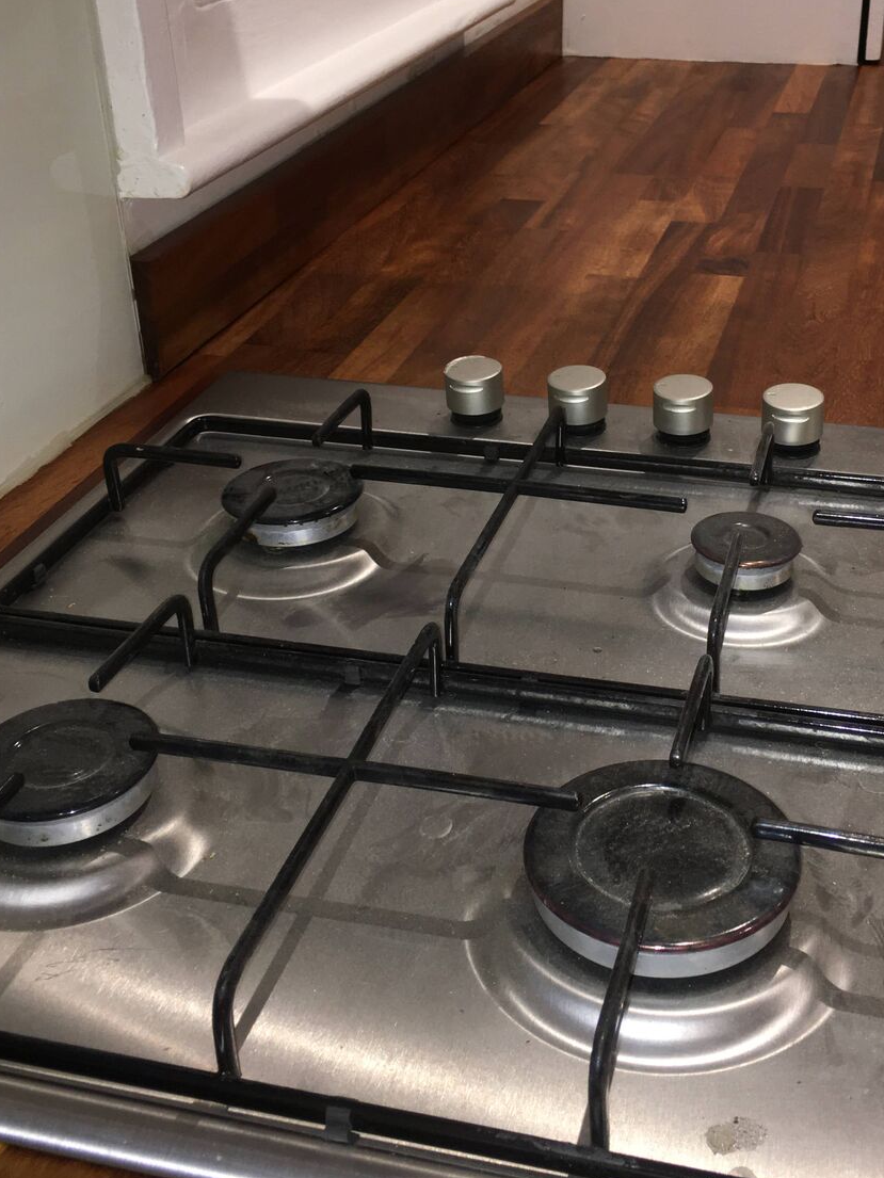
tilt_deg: -26.1
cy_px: 502
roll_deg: +0.3
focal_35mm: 42
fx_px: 1430
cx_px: 560
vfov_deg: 44.7
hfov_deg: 34.2
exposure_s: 1/33
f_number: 2.2
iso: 50
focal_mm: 4.15
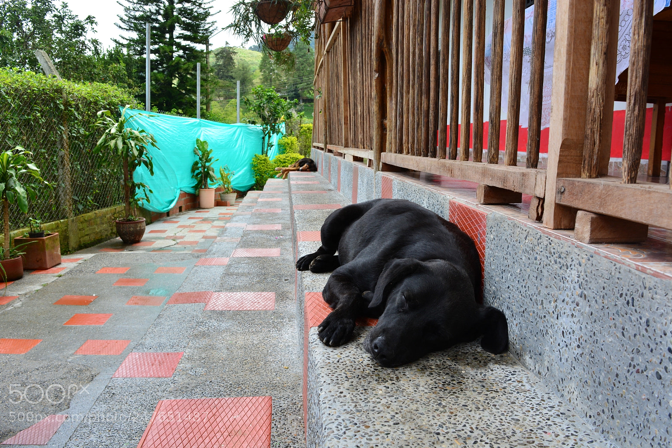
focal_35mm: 31
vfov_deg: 42.3
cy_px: 220
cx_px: 329
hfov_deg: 60.3
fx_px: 579
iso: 100
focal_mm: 20
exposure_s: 1/80
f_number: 7.1
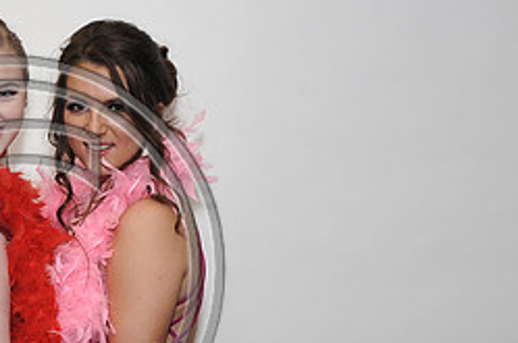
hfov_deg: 20.2
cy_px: 268
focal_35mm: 98
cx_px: 8
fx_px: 1407
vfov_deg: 13.8
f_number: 6.3
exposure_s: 1/60
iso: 800
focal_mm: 42
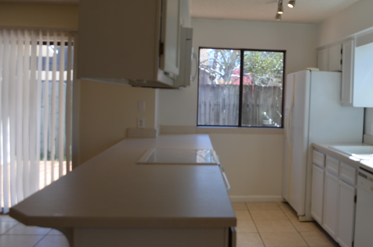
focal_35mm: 36
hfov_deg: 52.3
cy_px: 103
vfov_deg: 36.6
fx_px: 372
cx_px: 247
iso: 200
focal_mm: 18
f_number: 5.6
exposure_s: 1/125
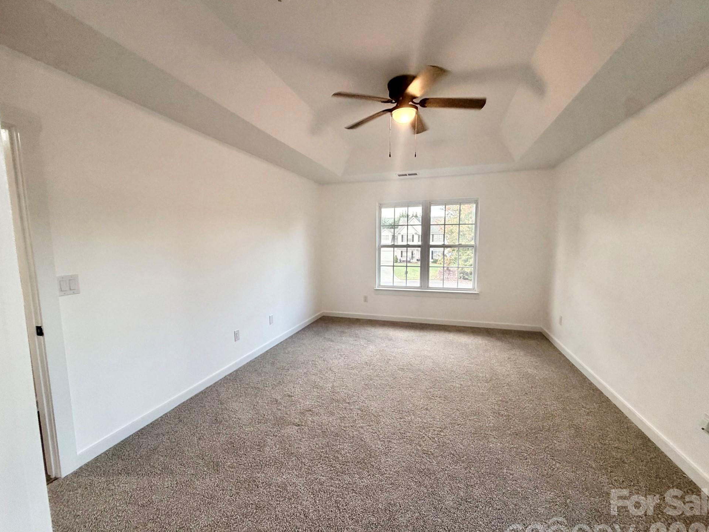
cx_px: 349
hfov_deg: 98.2
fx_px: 307
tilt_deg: -6.7
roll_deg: +0.7
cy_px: 277
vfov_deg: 81.7
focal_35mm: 15
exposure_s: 1/60
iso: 200
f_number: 2.2
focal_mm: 2.22
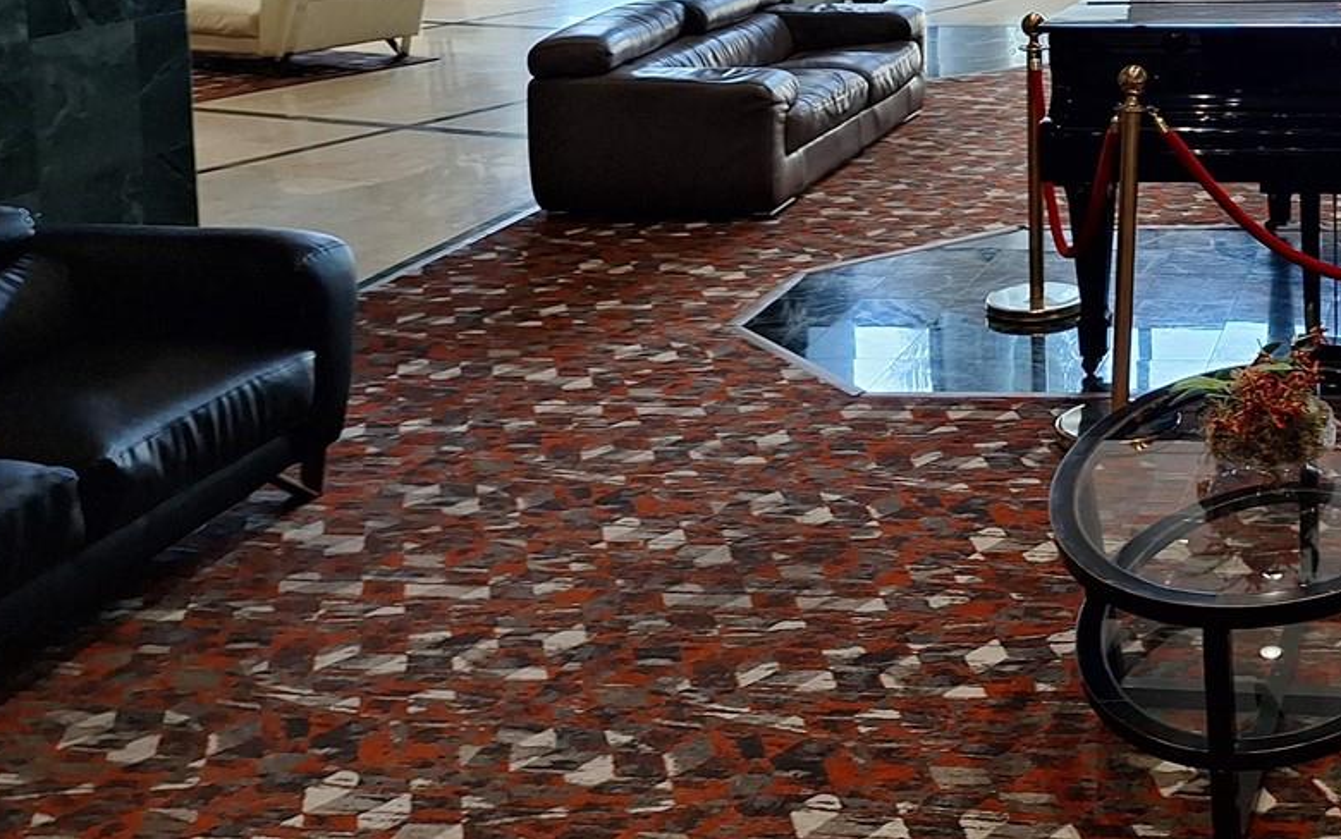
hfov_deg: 37.0
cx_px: 1271
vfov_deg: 24.5
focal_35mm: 50
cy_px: -26
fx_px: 1828
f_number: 1.8
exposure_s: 1/40
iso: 64
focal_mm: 5.54
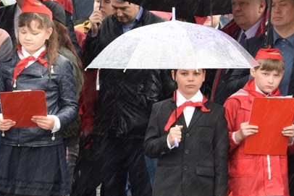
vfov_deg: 6.6
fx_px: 1701
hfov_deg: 9.7
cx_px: -57
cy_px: 3
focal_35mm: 208
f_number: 6.3
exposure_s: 1/160
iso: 400
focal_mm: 55
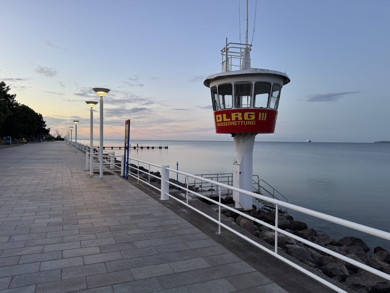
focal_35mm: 24
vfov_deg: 56.8
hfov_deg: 71.6
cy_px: 146
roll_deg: -0.2
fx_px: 270
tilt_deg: -1.1
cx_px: 195
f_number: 1.78
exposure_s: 1/80
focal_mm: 6.76
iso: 200
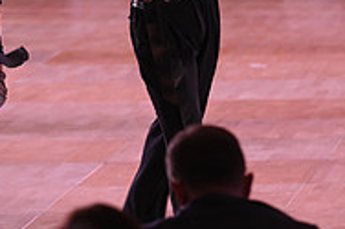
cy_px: -67
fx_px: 4586
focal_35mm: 479
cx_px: -6
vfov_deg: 2.9
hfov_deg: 4.3
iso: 1600
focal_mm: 155
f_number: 4.5
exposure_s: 1/200
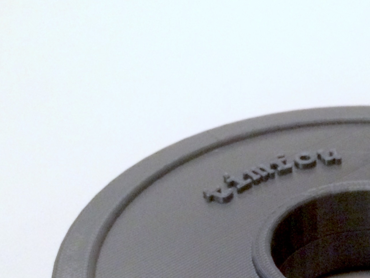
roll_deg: +0.1
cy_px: 323
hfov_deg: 25.1
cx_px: 370
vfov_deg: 18.9
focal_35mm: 74
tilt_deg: -37.8
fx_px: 791
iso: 320
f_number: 2.2
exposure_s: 1/30
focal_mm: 4.15
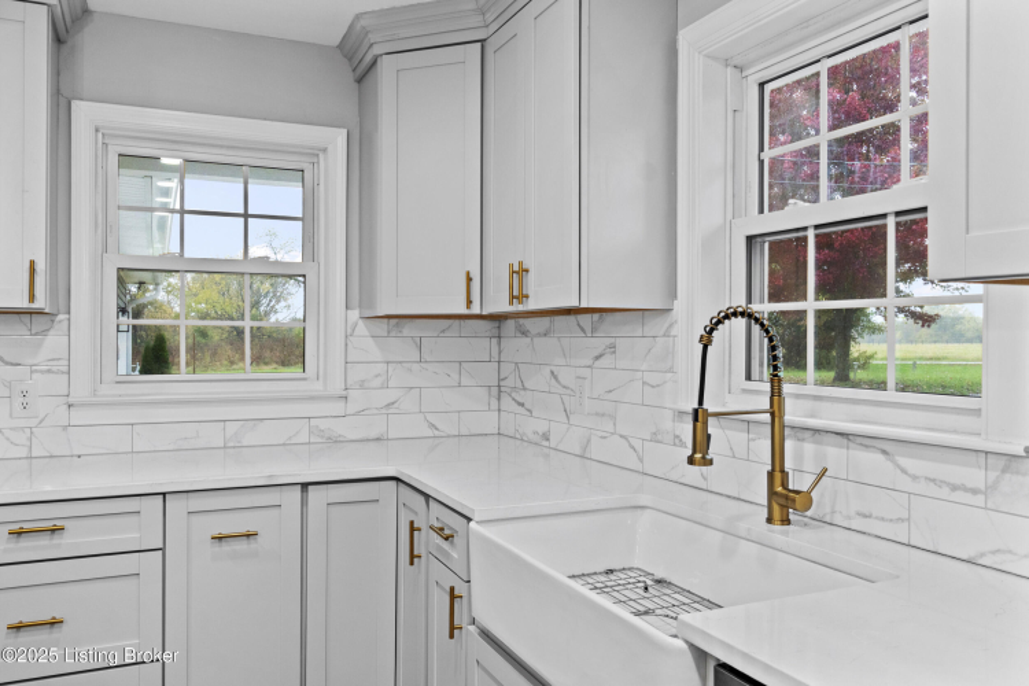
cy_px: 343
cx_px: 514
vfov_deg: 47.9
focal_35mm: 27
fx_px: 772
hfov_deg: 67.4
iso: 400
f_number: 8
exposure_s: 1/8
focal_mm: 18
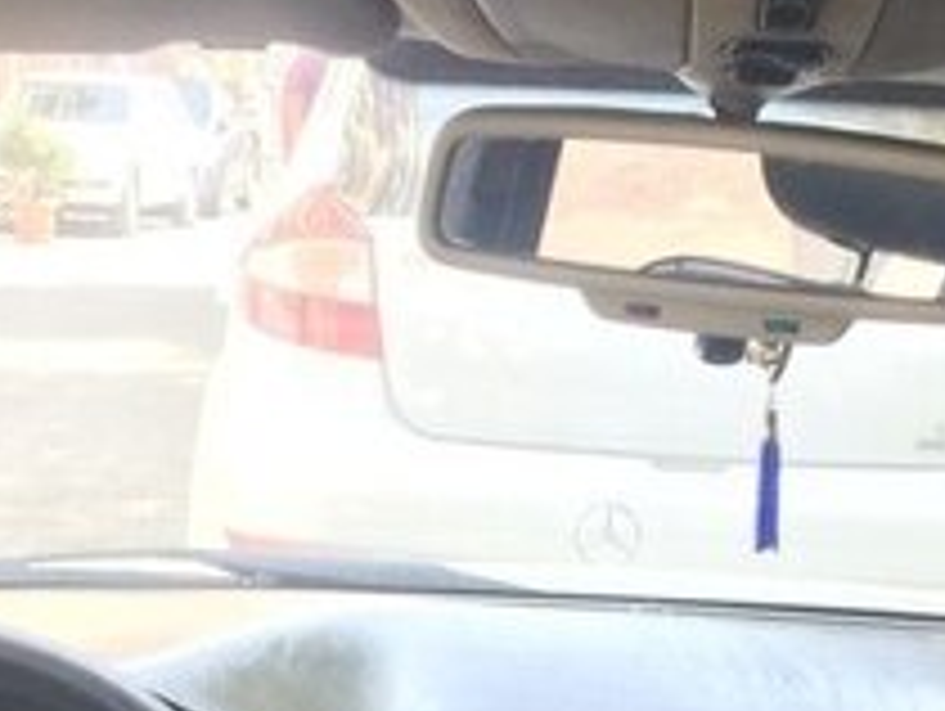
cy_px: 1100
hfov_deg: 21.5
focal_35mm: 91
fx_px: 2487
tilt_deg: -21.3
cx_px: 526
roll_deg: -2.7
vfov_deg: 15.0
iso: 64
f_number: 2.2
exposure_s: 1/100
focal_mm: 4.15
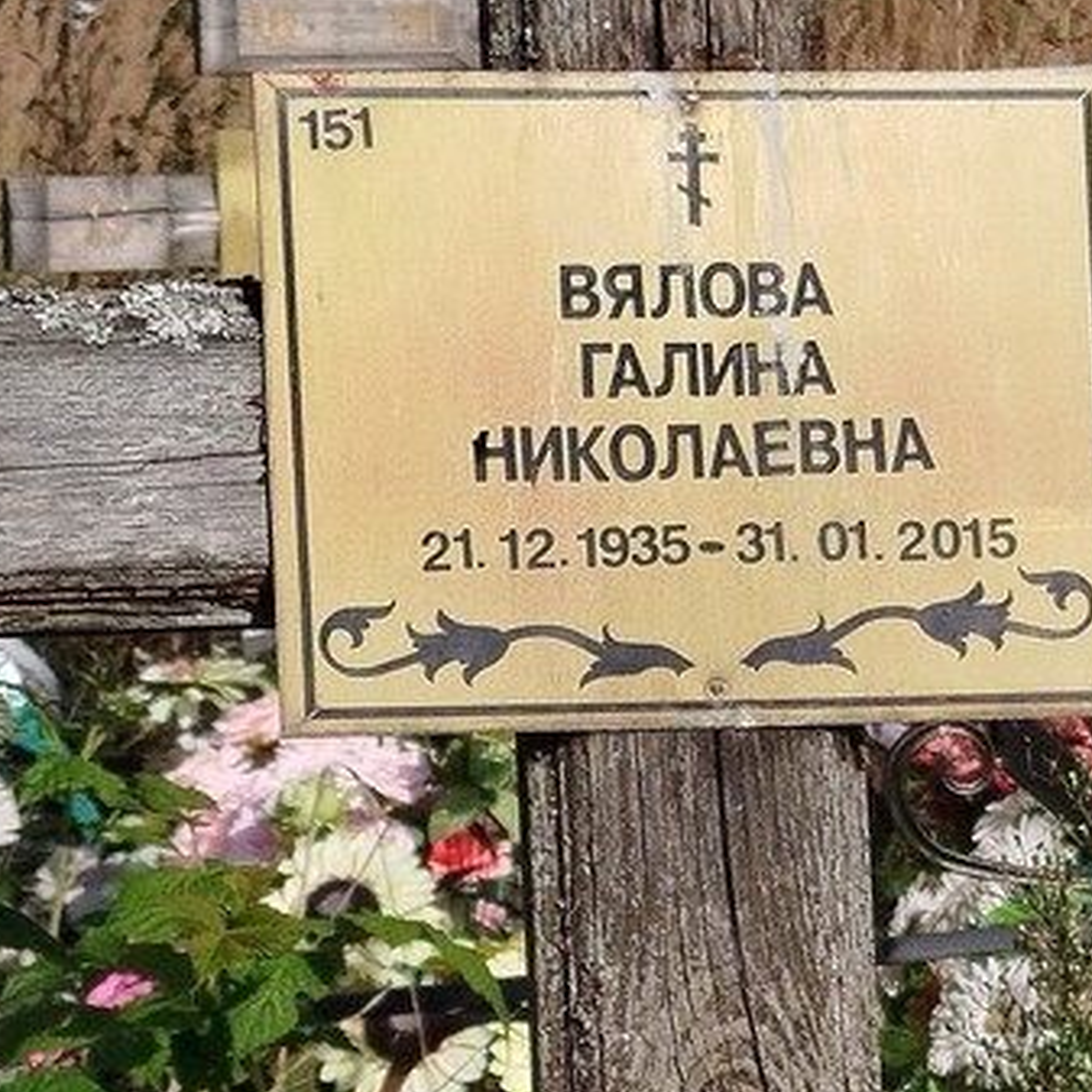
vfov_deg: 26.3
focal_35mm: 65
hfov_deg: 25.2
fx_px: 2320
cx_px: 1089
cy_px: 726
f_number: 1.7
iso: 50
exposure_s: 1/1393
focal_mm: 5.31
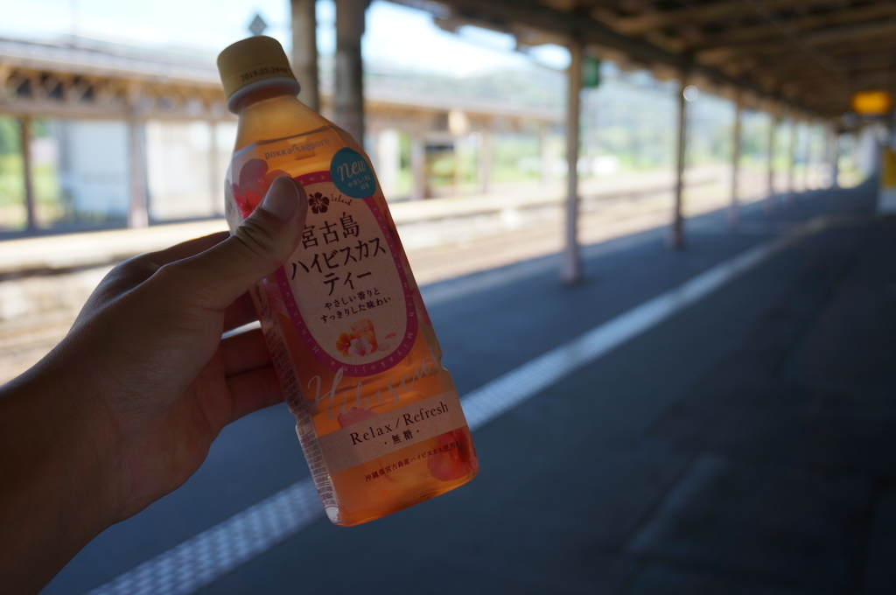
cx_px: 448
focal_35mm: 36
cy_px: 298
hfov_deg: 53.2
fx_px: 895
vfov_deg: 36.8
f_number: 4.5
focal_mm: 24
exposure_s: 1/160
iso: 100
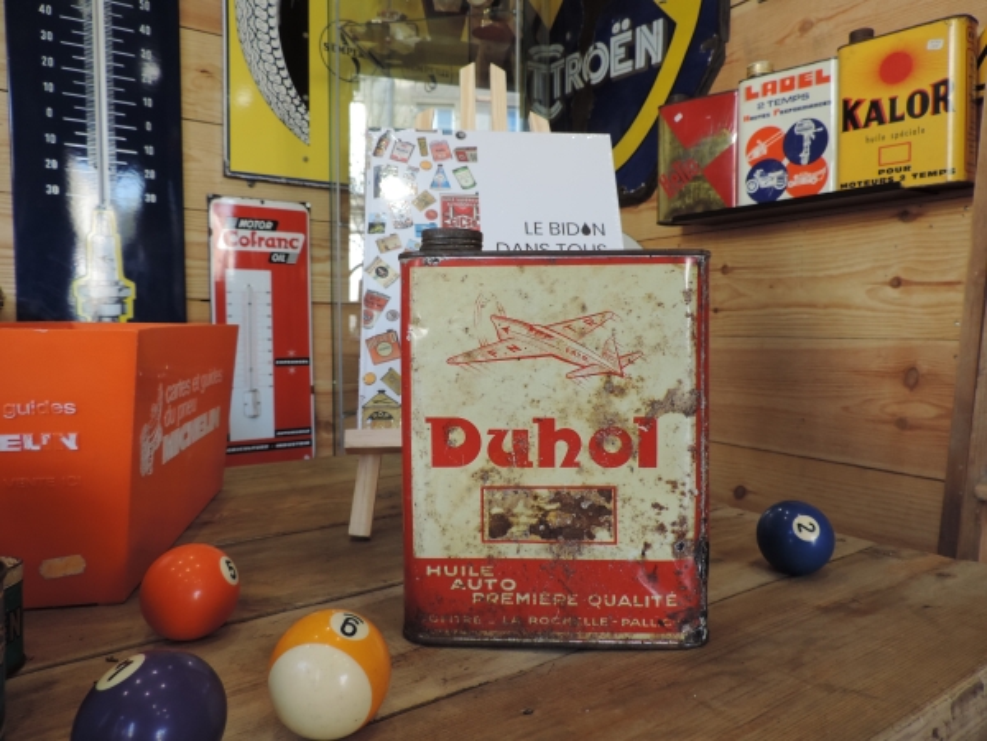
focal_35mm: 24
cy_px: 370
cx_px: 494
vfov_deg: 56.8
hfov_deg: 71.6
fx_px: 684
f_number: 3
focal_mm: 4.3
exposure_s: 1/30
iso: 110
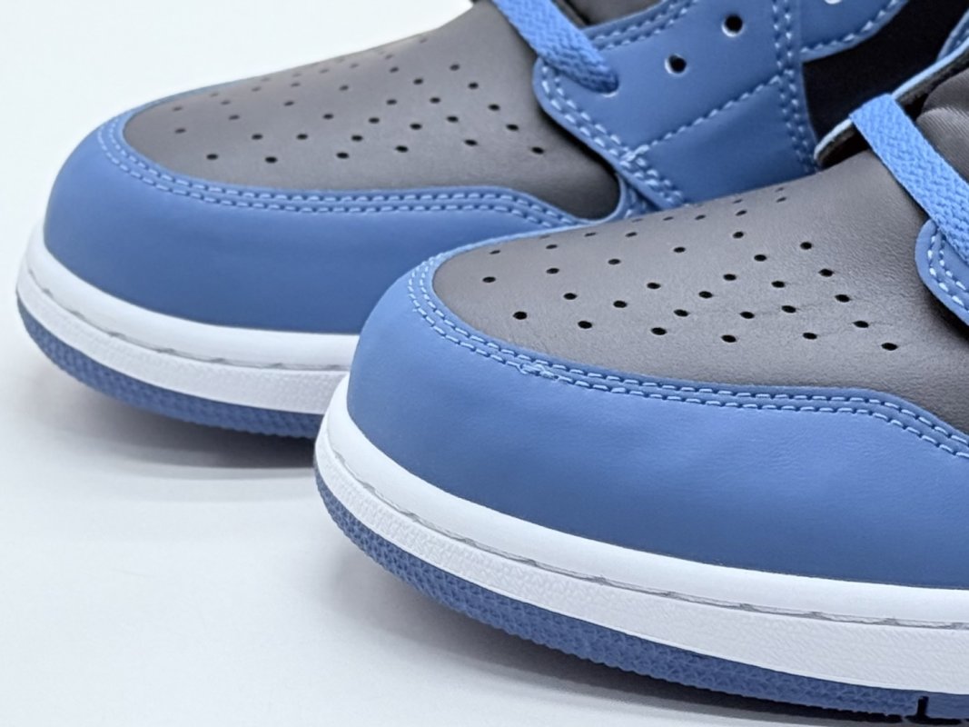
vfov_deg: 30.3
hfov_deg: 39.7
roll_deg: +1.9
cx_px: 484
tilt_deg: -24.1
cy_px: 364
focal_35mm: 48
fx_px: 1344
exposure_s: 1/545
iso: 64
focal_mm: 6.76
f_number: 1.78
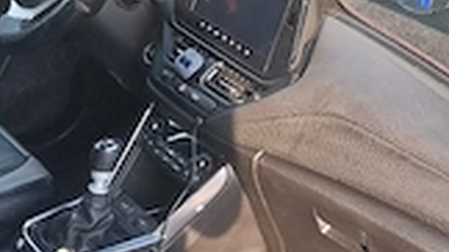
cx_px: 263
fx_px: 738
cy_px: 138
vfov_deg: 19.4
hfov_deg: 33.8
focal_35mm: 62
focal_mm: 5.54
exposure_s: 1/250
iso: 40
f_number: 1.8
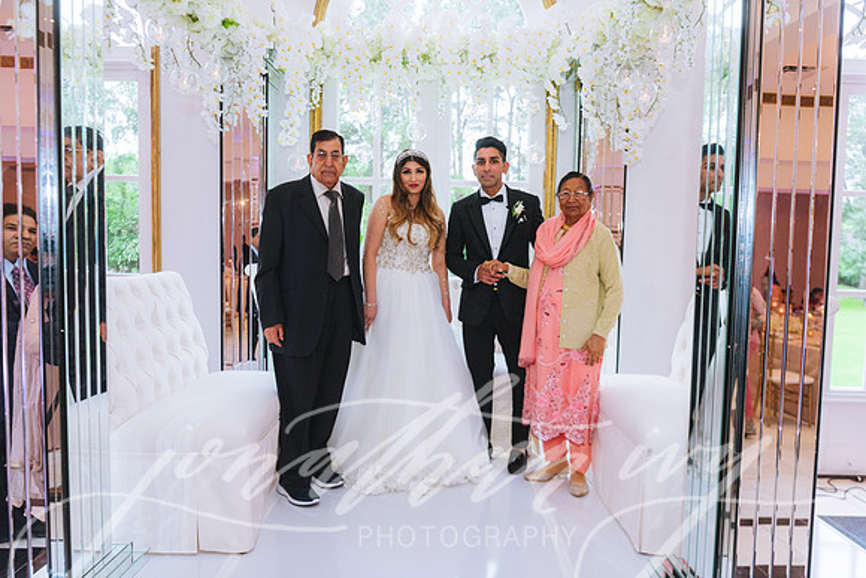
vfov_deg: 49.6
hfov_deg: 69.4
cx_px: 433
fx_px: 626
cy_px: 289
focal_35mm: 26
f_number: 2.8
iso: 800
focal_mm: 26
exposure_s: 1/200
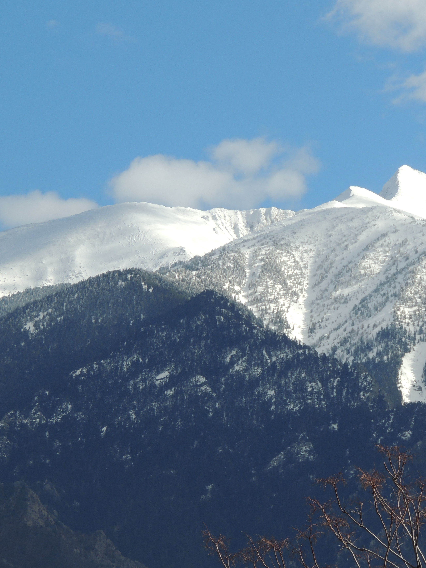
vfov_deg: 7.4
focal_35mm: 267
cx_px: 336
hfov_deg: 5.6
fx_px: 4381
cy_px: 284
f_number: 4.6
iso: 100
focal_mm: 35.6
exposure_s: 1/640
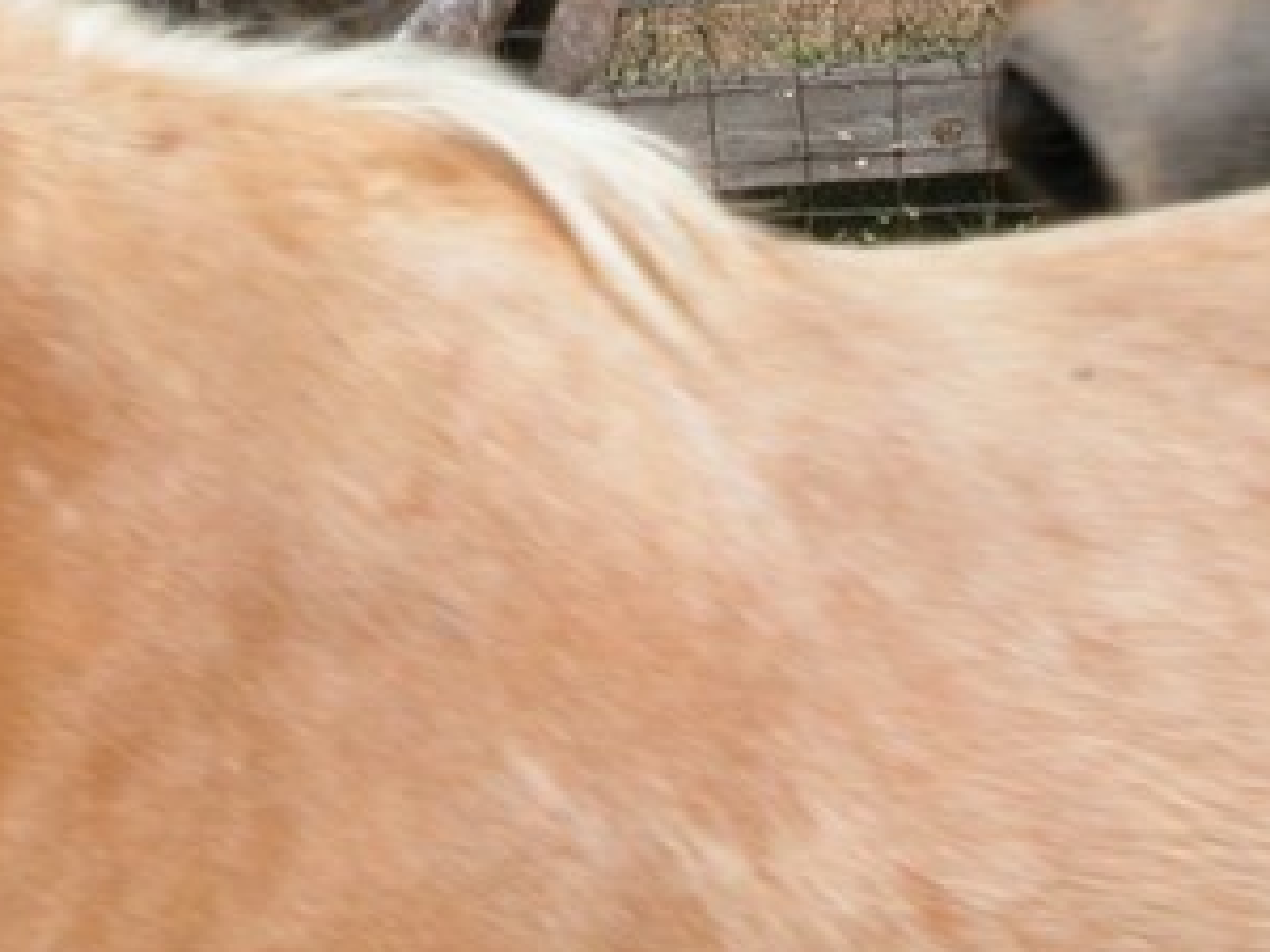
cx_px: 301
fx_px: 9759
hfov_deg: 7.4
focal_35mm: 266
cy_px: -647
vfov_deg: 5.5
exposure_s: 1/366
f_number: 6.8
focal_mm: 19.9
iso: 100
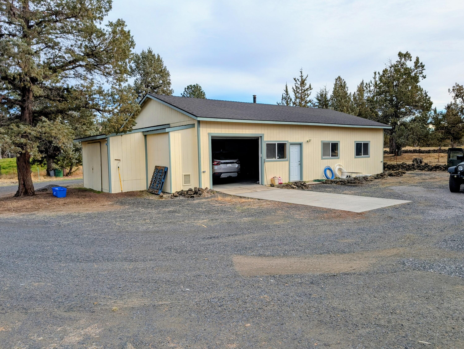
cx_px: 232
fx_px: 322
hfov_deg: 71.5
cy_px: 174
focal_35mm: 24
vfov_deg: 56.9
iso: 22
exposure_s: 1/433
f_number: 1.68
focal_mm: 6.9
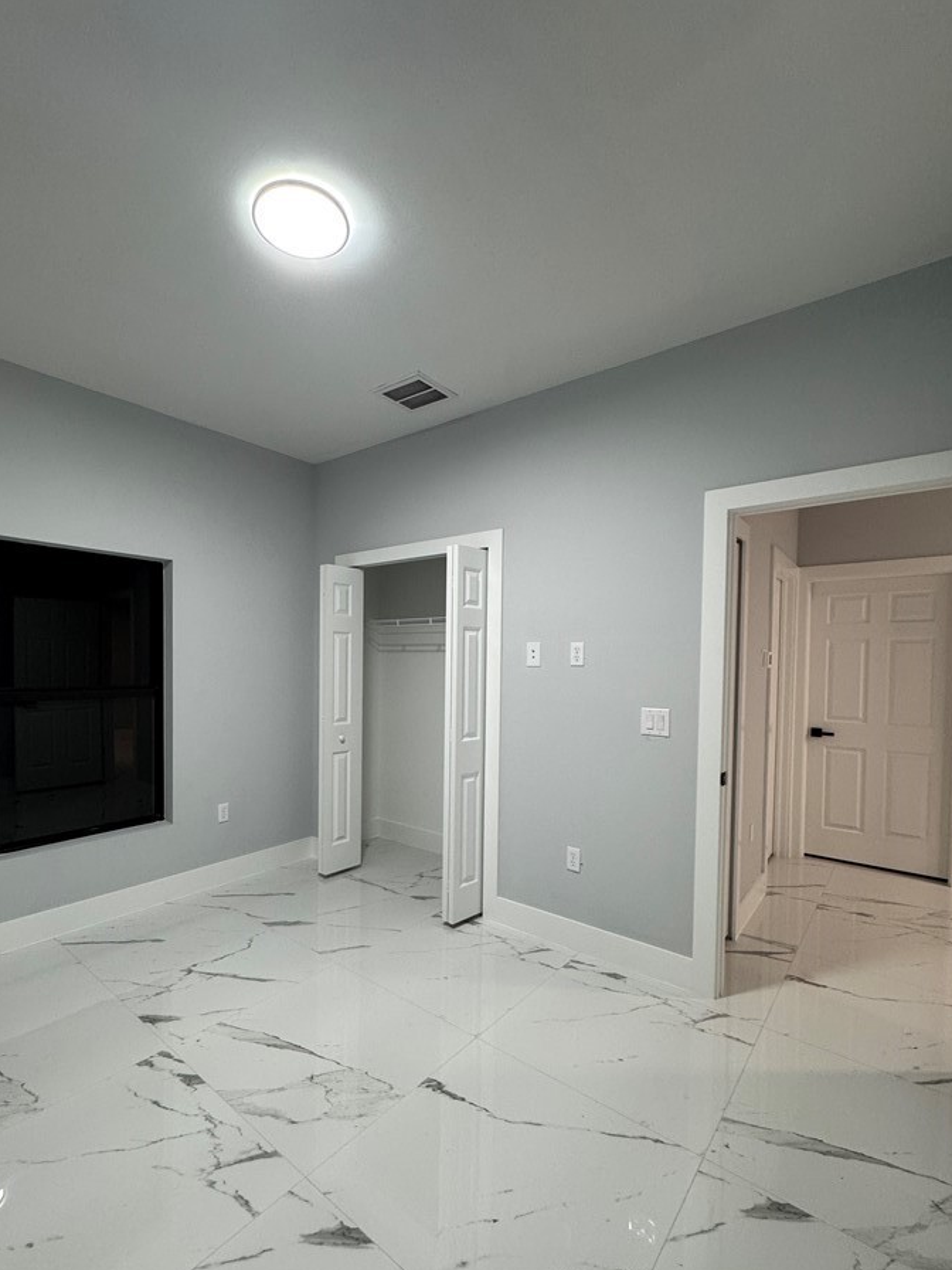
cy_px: 678
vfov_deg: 94.4
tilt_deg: -2.0
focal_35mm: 16
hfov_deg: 77.8
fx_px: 587
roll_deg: -0.4
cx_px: 424
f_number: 2.2
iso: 160
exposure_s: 1/60
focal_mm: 2.22
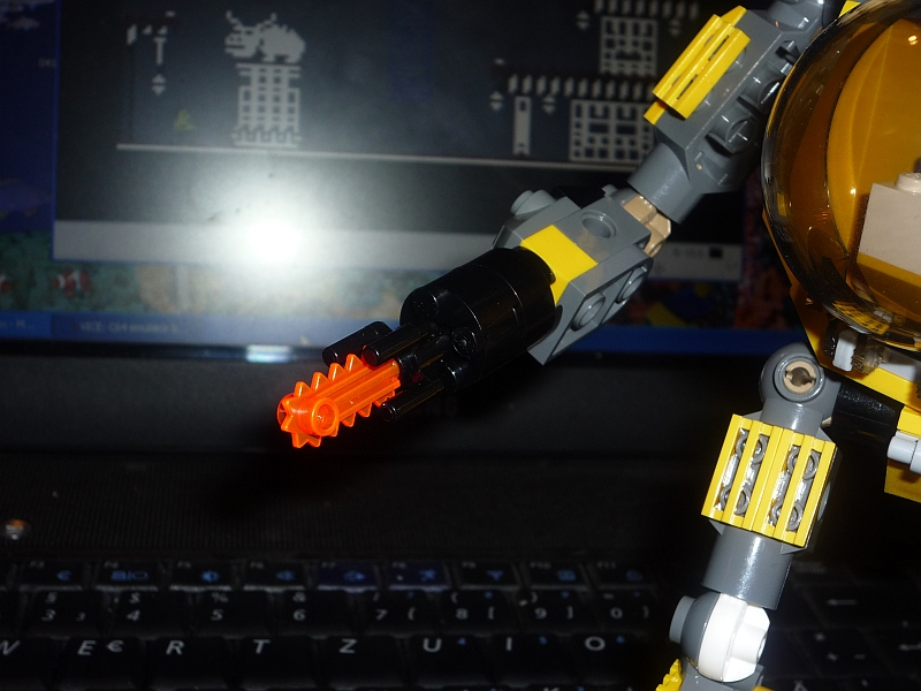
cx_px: 460
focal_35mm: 50
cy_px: 346
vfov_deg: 29.1
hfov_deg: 38.2
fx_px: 1330
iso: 100
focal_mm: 8.8
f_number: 4.9
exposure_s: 1/40
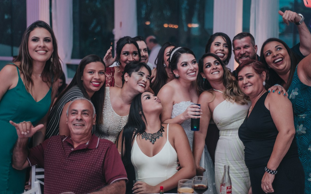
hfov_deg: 38.9
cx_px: 156
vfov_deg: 24.9
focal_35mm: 52
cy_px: 92
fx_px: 441
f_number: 2
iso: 1600
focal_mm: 50
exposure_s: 1/200
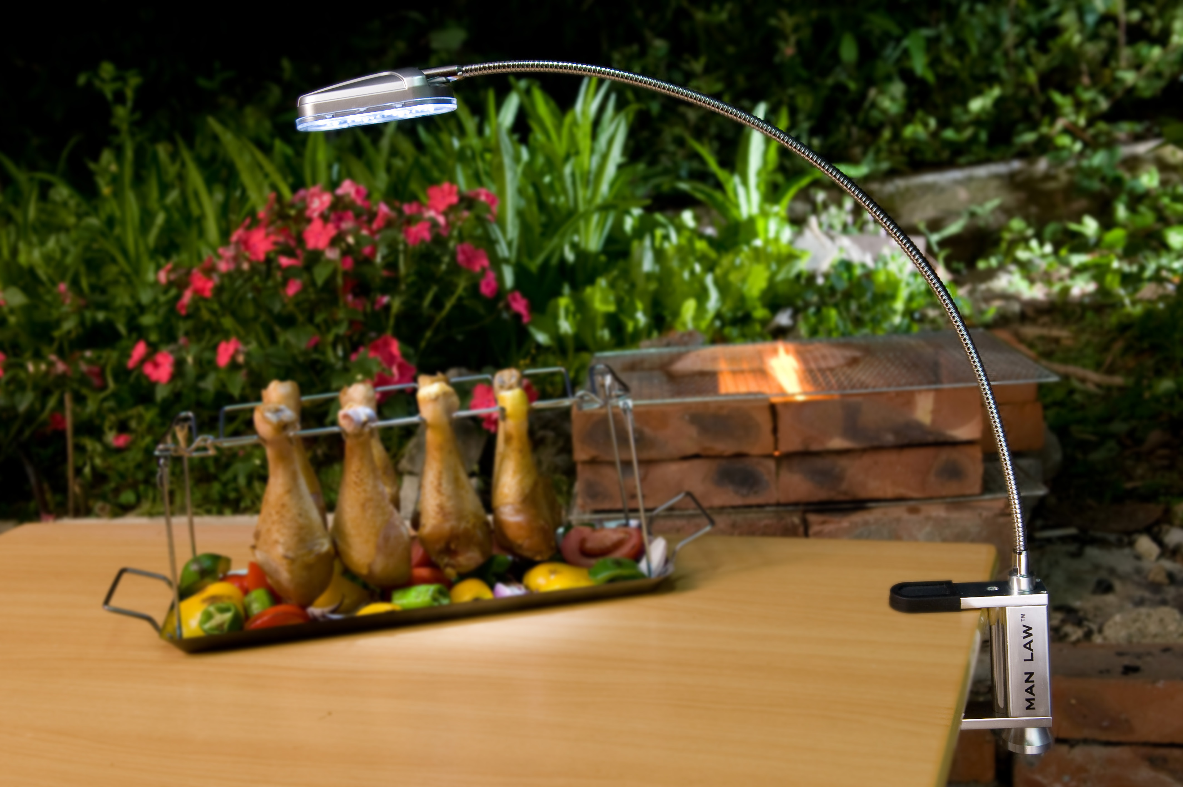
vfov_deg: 38.8
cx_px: 592
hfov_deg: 55.8
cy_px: 394
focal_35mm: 34
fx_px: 1117
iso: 320
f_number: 5
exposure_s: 1/25
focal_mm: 34
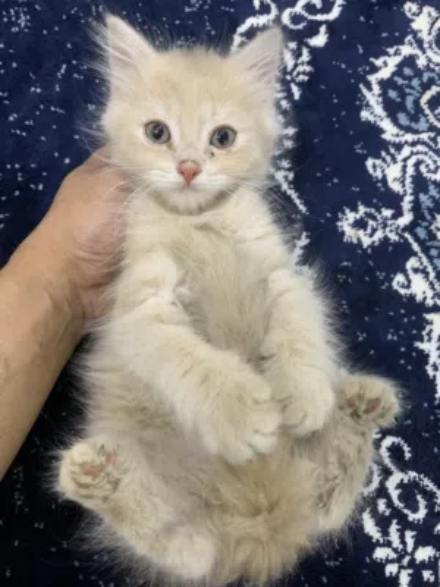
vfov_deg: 67.3
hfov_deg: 53.1
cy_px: 294
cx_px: 220
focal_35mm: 26
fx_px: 441
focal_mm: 4.25
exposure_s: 1/60
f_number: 1.8
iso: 200
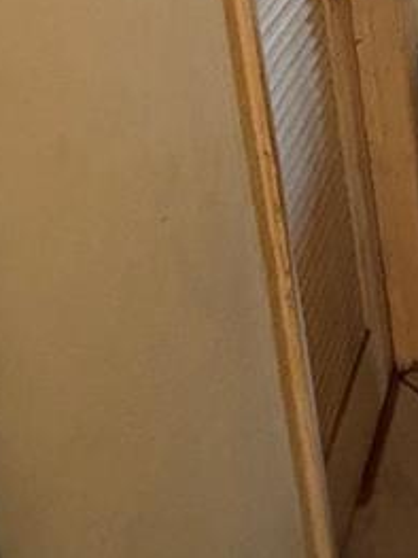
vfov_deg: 25.0
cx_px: 668
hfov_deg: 19.3
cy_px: -219
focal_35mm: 64
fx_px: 1031
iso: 800
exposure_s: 1/30
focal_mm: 2.22
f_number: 2.2
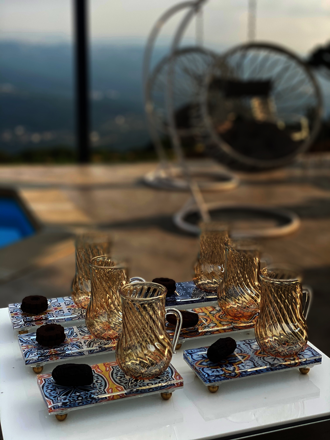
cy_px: 220
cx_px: 165
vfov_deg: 36.8
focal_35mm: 52
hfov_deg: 28.0
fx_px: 661
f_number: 2
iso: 20
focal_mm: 6
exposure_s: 1/841
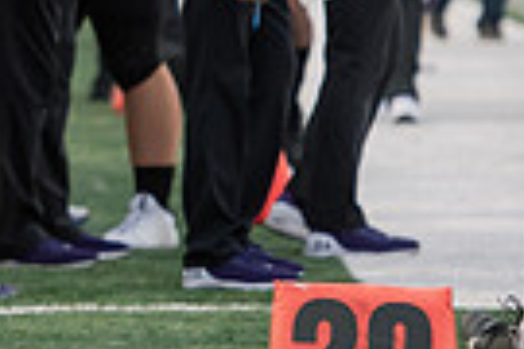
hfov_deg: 3.0
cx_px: -213
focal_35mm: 688
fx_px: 10013
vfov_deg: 2.0
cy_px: -134
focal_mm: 160
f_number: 2.8
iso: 1600
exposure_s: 1/800
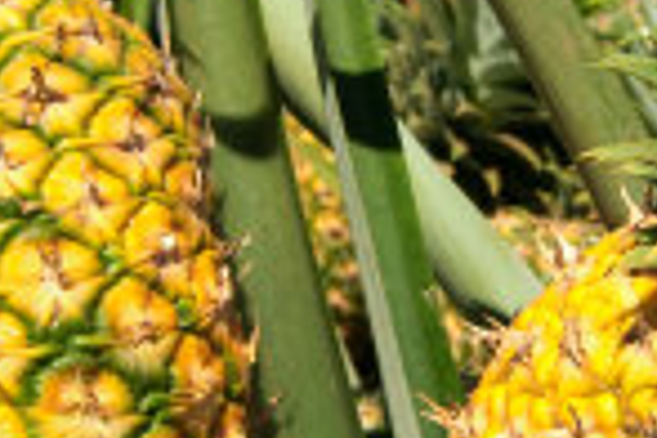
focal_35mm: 100
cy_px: 125
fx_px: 1825
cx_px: 393
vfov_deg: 13.7
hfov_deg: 20.4
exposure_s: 1/640
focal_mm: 16
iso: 100
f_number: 5.6
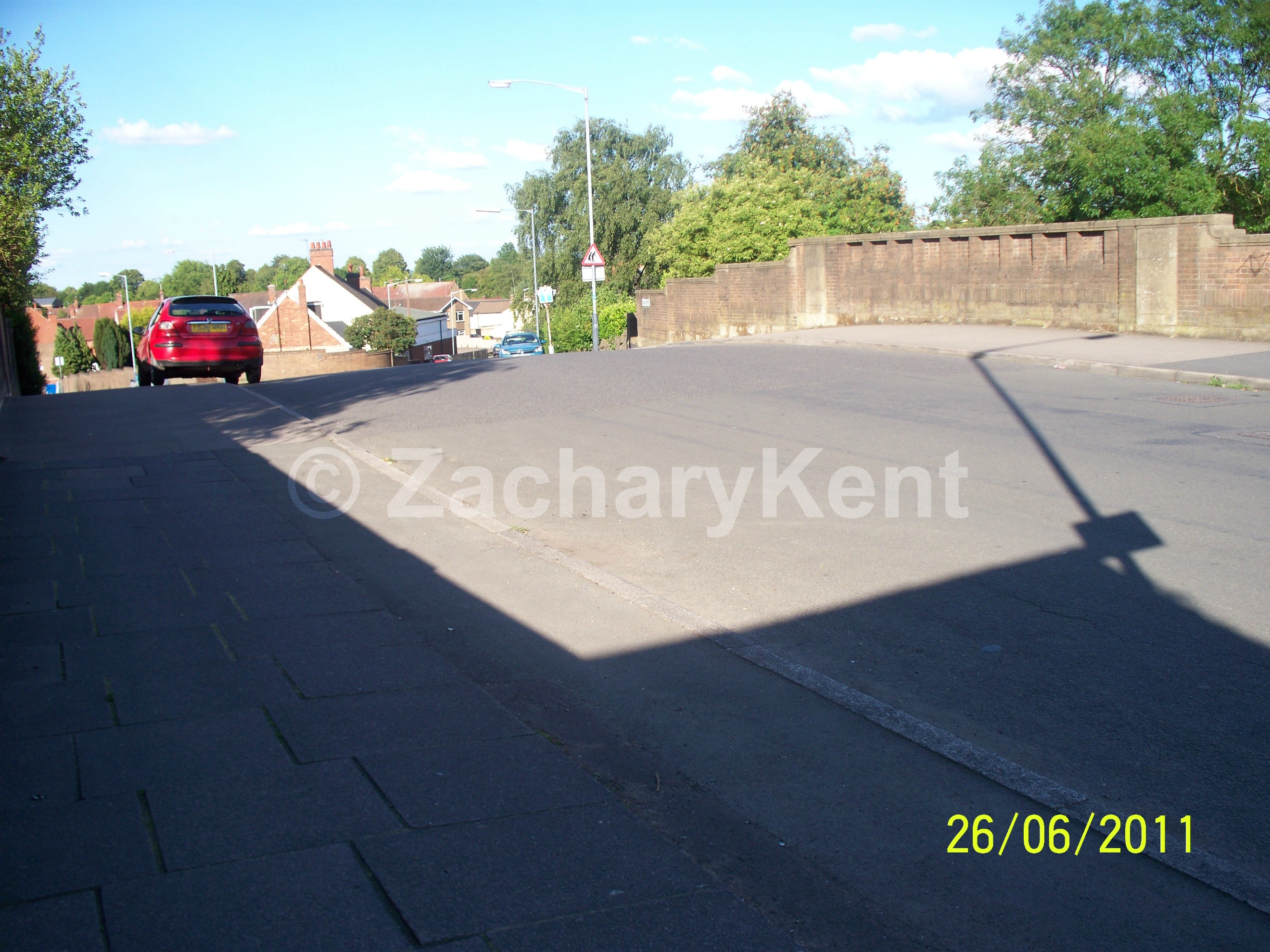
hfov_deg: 51.4
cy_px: 476
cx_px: 635
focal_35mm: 36
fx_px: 1321
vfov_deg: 39.7
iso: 64
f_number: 2.8
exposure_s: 1/500
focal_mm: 7.54
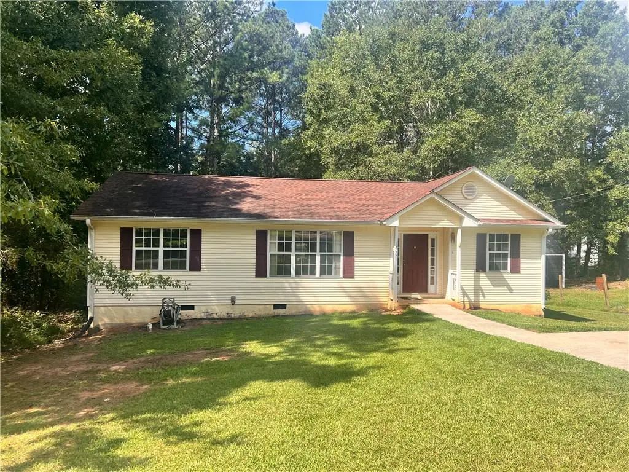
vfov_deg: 53.1
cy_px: 236
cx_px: 314
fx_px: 472
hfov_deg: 67.3
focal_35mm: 26
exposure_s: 1/2083
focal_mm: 5.7
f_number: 1.5
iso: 50
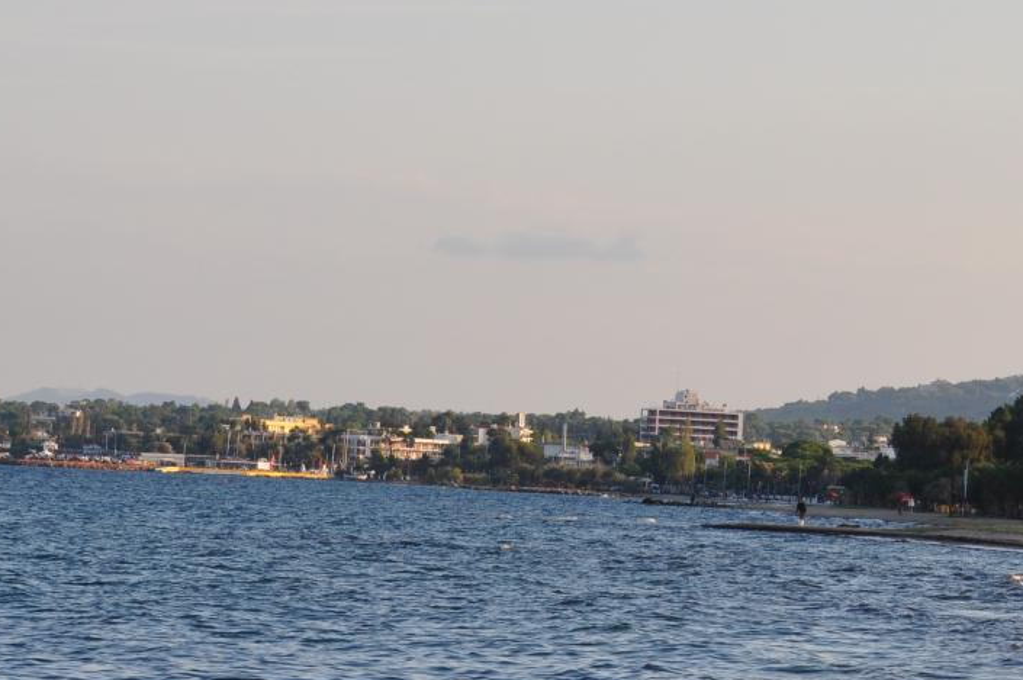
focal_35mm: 211
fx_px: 5992
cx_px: 659
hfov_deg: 9.8
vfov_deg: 6.5
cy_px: 162
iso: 250
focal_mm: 62
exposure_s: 1/250
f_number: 10
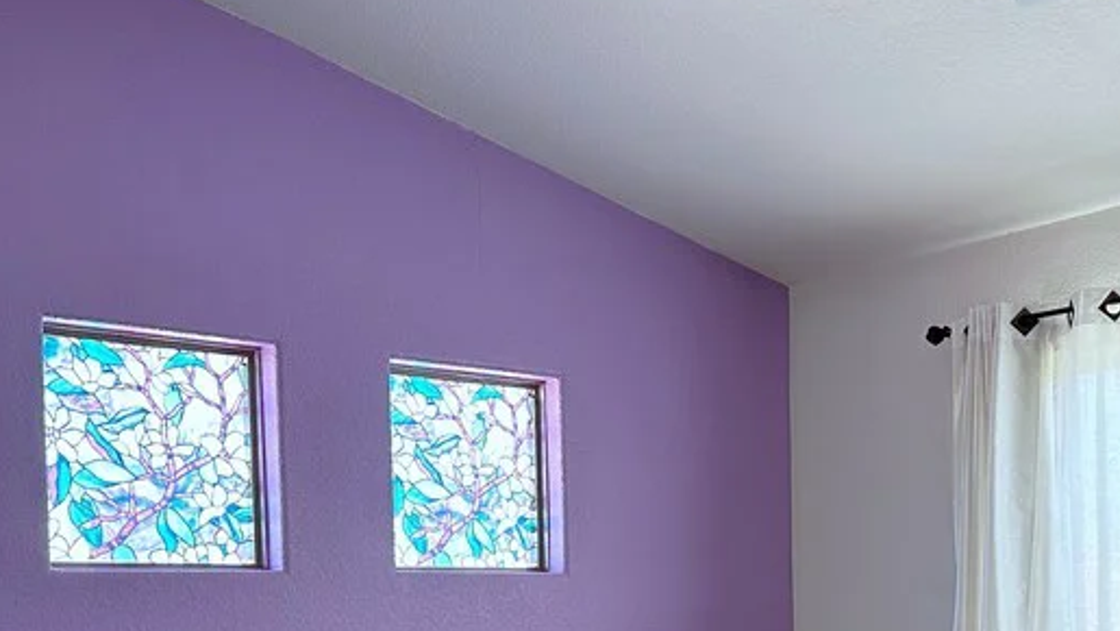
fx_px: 1545
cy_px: 681
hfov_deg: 39.6
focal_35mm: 52
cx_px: 692
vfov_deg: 21.9
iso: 200
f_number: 1.78
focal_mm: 6.86
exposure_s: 1/60
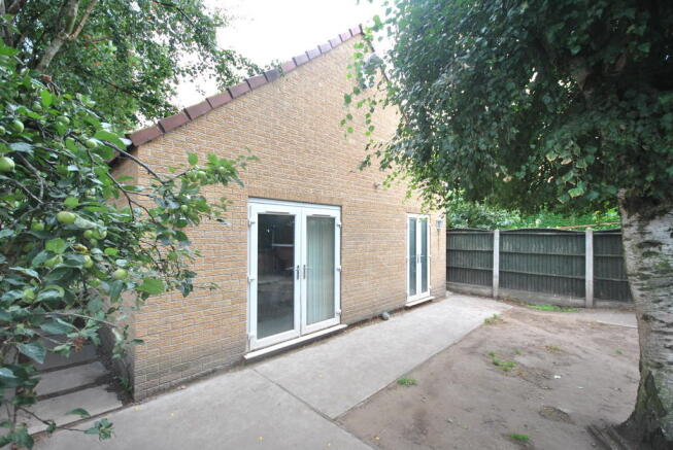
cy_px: 225
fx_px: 281
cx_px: 336
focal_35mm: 15
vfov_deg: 77.5
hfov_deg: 100.3
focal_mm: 10
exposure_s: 1/100
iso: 200
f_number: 5
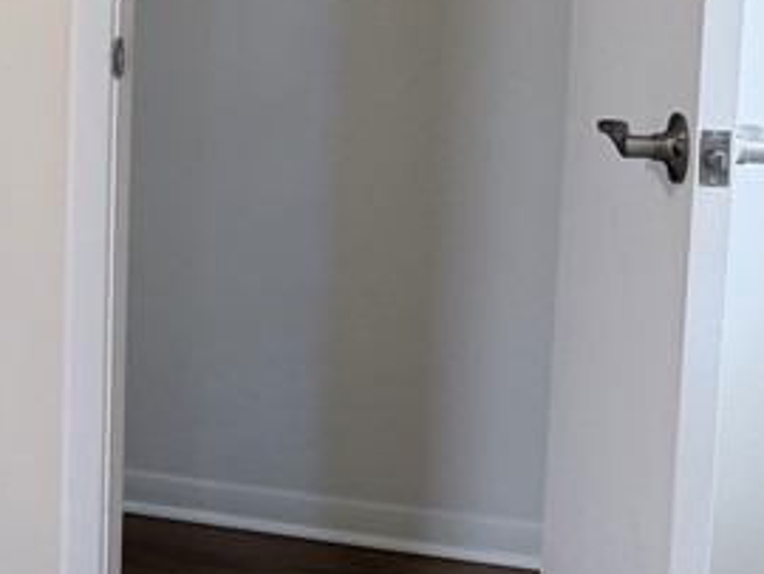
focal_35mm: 91
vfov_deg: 16.0
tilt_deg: -6.4
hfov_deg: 18.4
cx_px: -464
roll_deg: +0.7
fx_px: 2010
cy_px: 25
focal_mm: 6.76
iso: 125
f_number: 1.78
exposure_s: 1/60
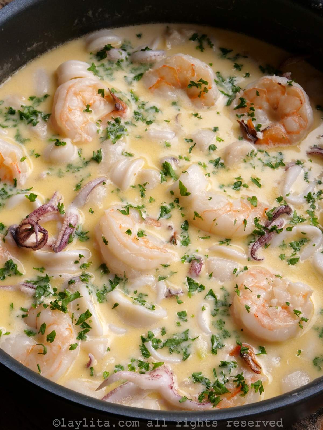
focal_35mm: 76
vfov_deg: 25.7
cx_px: 162
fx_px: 946
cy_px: 215
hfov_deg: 19.4
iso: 800
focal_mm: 38
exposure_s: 1/100
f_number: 14
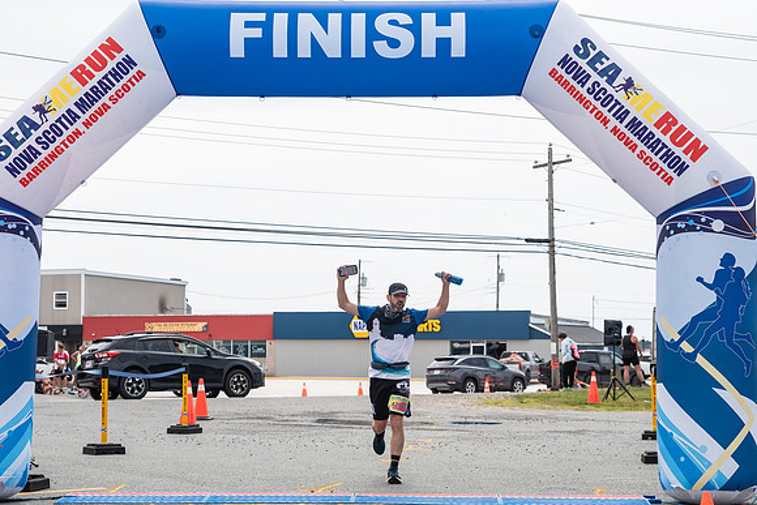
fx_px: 1441
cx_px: 379
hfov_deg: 29.4
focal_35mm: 69
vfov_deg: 19.9
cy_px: 295
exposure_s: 1/4000
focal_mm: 56
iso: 800
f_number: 4
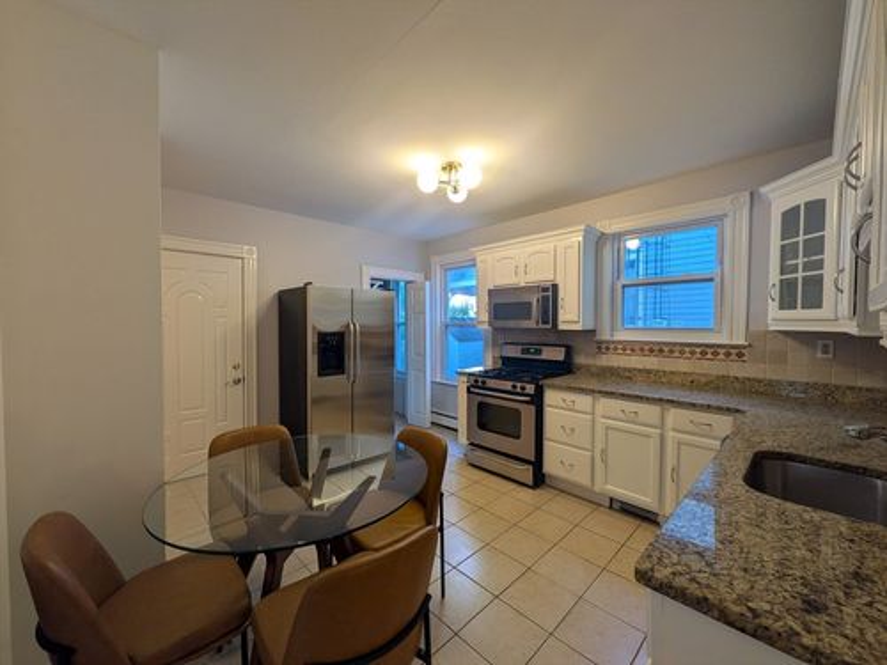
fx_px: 359
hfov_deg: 102.1
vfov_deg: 85.7
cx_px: 444
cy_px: 332
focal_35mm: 14
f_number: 2.2
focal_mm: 1.83
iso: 90
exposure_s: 1/24
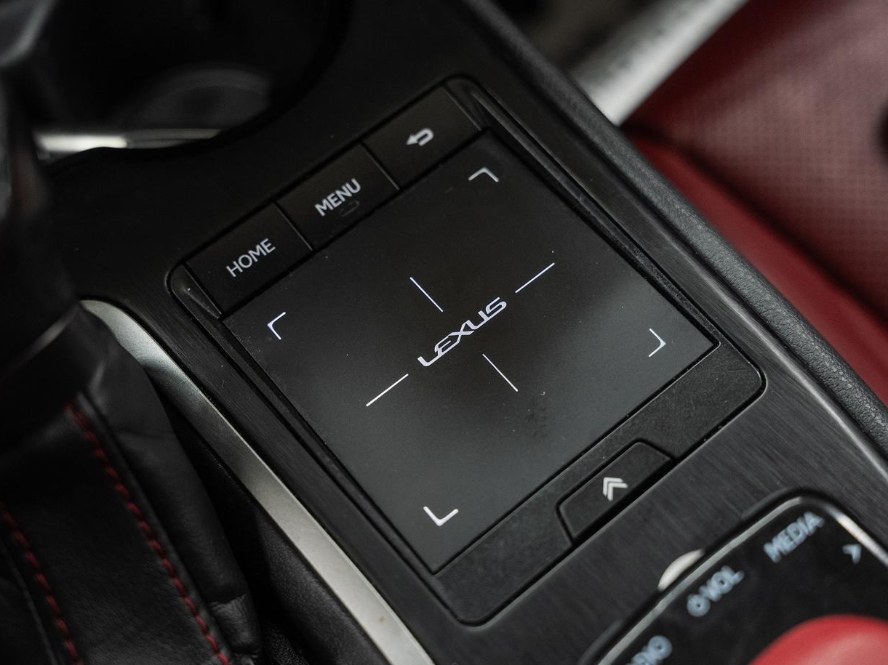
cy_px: 326
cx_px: 428
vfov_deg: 29.7
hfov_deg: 38.9
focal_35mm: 49
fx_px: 1257
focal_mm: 43.2
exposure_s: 1/40
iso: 1000
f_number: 3.5
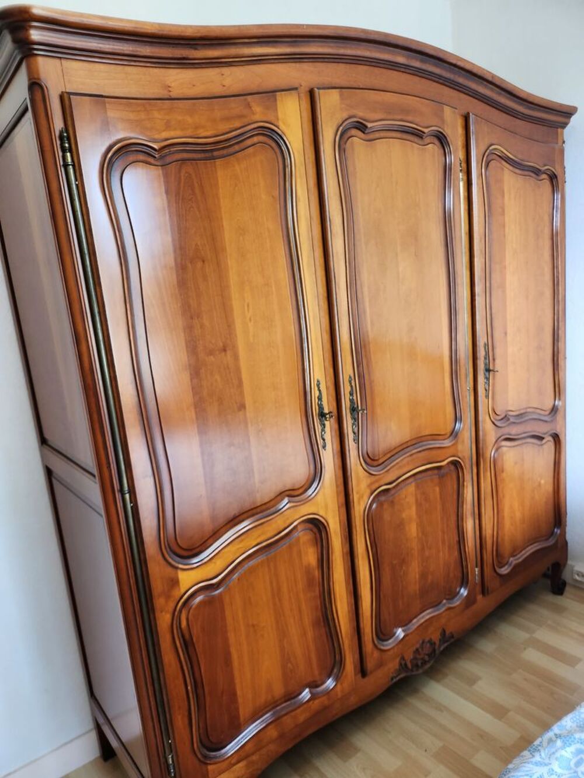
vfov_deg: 71.6
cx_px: 292
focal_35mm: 24
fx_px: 540
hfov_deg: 56.8
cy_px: 389
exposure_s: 1/100
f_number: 1.8
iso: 320
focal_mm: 5
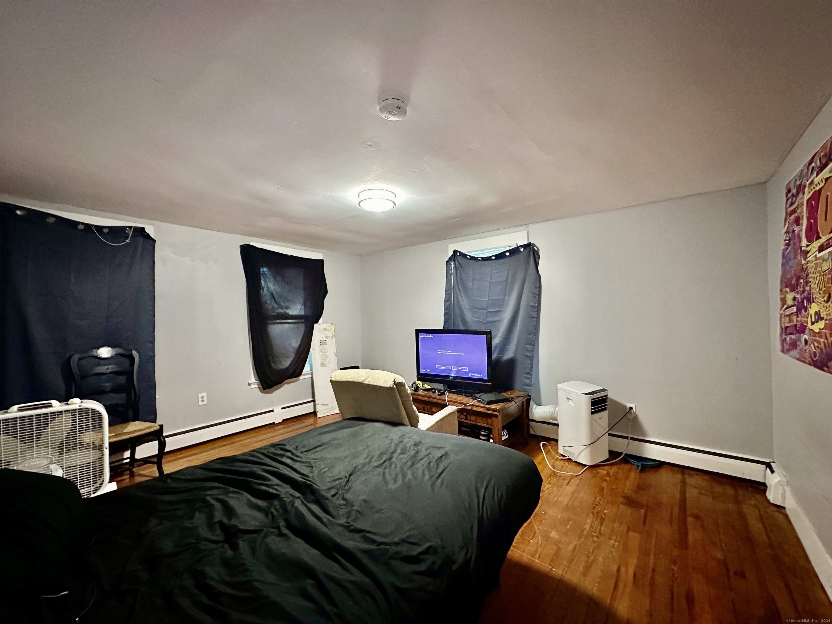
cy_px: 312
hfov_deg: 102.1
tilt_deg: +0.4
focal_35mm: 14
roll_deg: +0.9
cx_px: 416
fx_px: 336
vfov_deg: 85.7
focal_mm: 2.22
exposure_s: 1/60
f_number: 2.2
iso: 1000
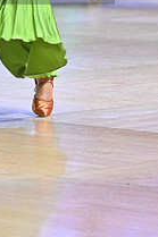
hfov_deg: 3.8
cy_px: -33
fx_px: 2380
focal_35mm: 361
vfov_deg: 5.7
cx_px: -41
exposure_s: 1/250
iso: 2000
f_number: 4
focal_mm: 130
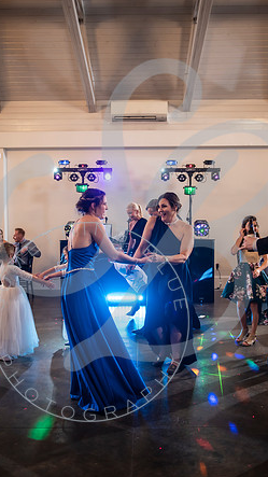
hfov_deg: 35.6
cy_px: 240
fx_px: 417
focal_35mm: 33
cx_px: 138
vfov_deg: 59.5
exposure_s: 1/125
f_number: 2.8
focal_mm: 31
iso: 1000
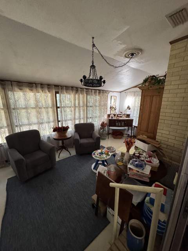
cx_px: 94
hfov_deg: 85.7
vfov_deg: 102.1
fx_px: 101
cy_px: 126
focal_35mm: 14
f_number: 2.2
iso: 640
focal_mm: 2.22
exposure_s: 1/60
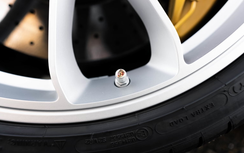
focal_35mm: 36
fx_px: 239
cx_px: 122
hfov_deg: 54.0
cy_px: 73
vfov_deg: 35.3
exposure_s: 1/100
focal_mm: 35
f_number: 2.2
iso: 320
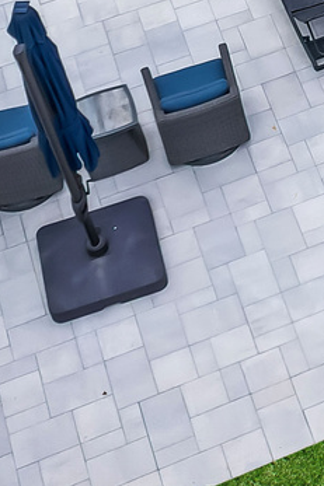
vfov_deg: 14.6
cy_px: -251
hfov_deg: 9.5
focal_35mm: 130
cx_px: 760
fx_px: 1757
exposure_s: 1/125
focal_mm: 8.38
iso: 100
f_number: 2.8
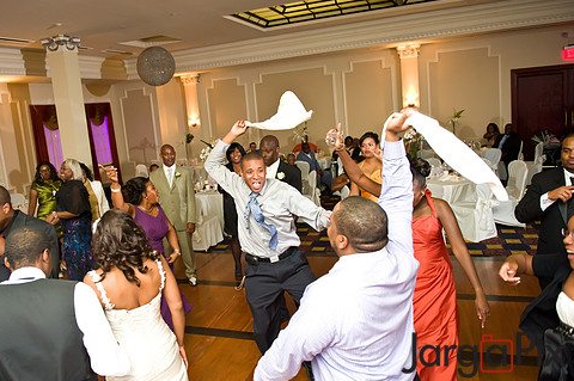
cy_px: 183
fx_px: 462
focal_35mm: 29
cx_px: 234
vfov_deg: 44.9
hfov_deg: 63.2
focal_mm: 24
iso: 3200
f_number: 3.2
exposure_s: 1/125
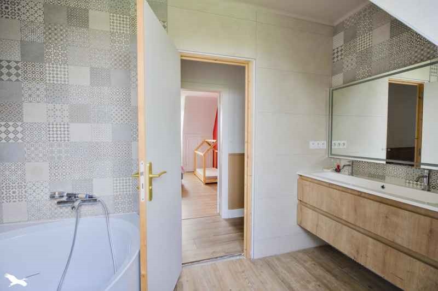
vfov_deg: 73.7
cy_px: 146
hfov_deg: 96.7
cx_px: 219
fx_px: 195
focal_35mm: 16
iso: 800
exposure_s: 1/160
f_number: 8
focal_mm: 16
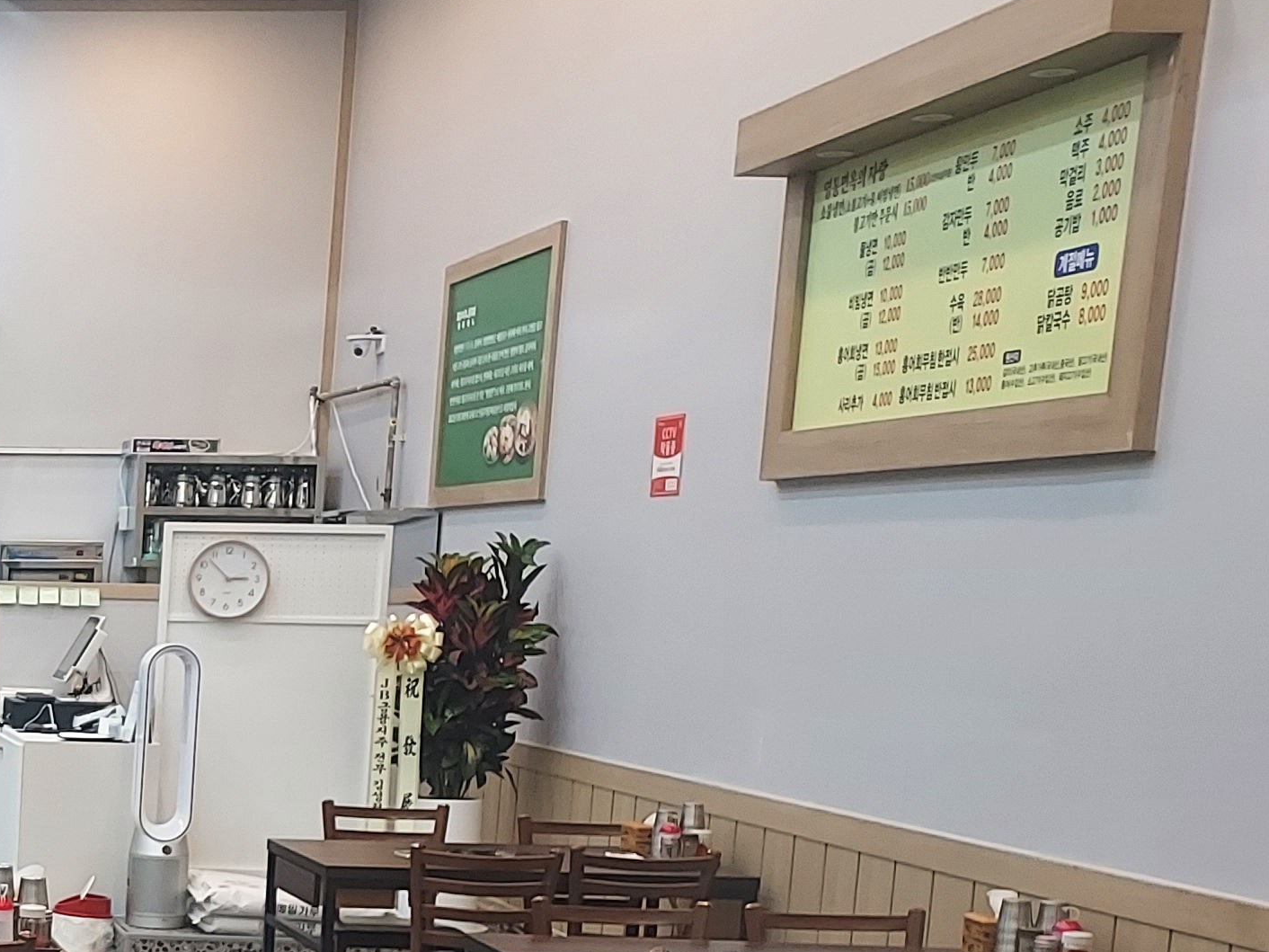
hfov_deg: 24.0
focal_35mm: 68
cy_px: 911
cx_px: -499
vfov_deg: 21.0
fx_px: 2493
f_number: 1.8
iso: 250
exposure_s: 1/60
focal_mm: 4.6
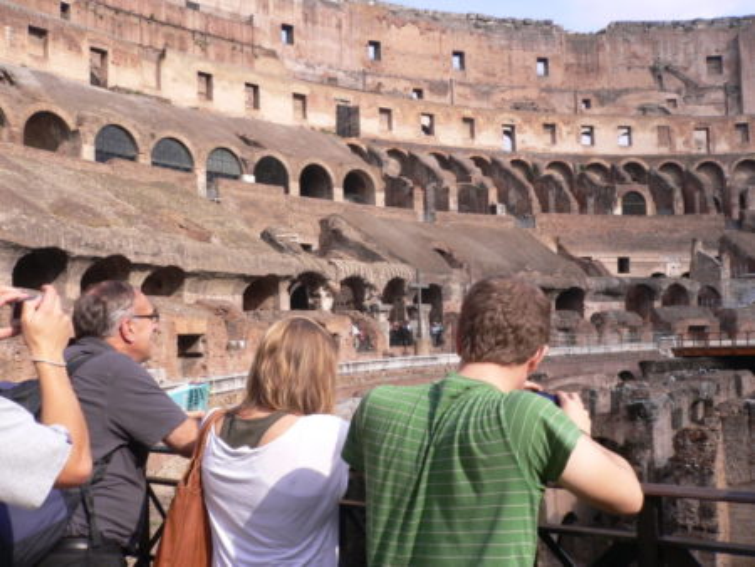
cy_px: 284
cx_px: 378
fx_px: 764
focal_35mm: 35
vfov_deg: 40.7
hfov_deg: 52.6
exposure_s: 1/200
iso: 80
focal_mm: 5.8
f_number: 5.6
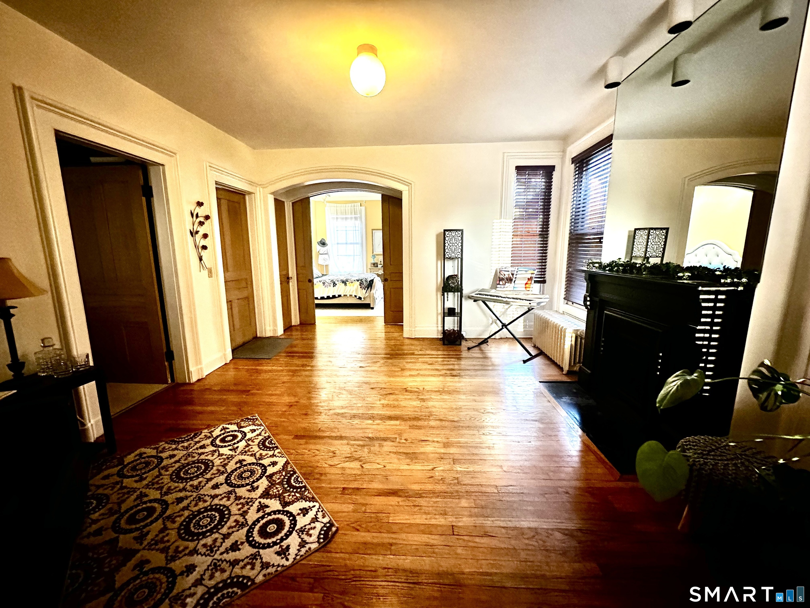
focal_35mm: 14
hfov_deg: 102.1
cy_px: 304
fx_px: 328
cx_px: 405
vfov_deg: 85.7
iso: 800
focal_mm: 2.22
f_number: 2.2
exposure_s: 1/60
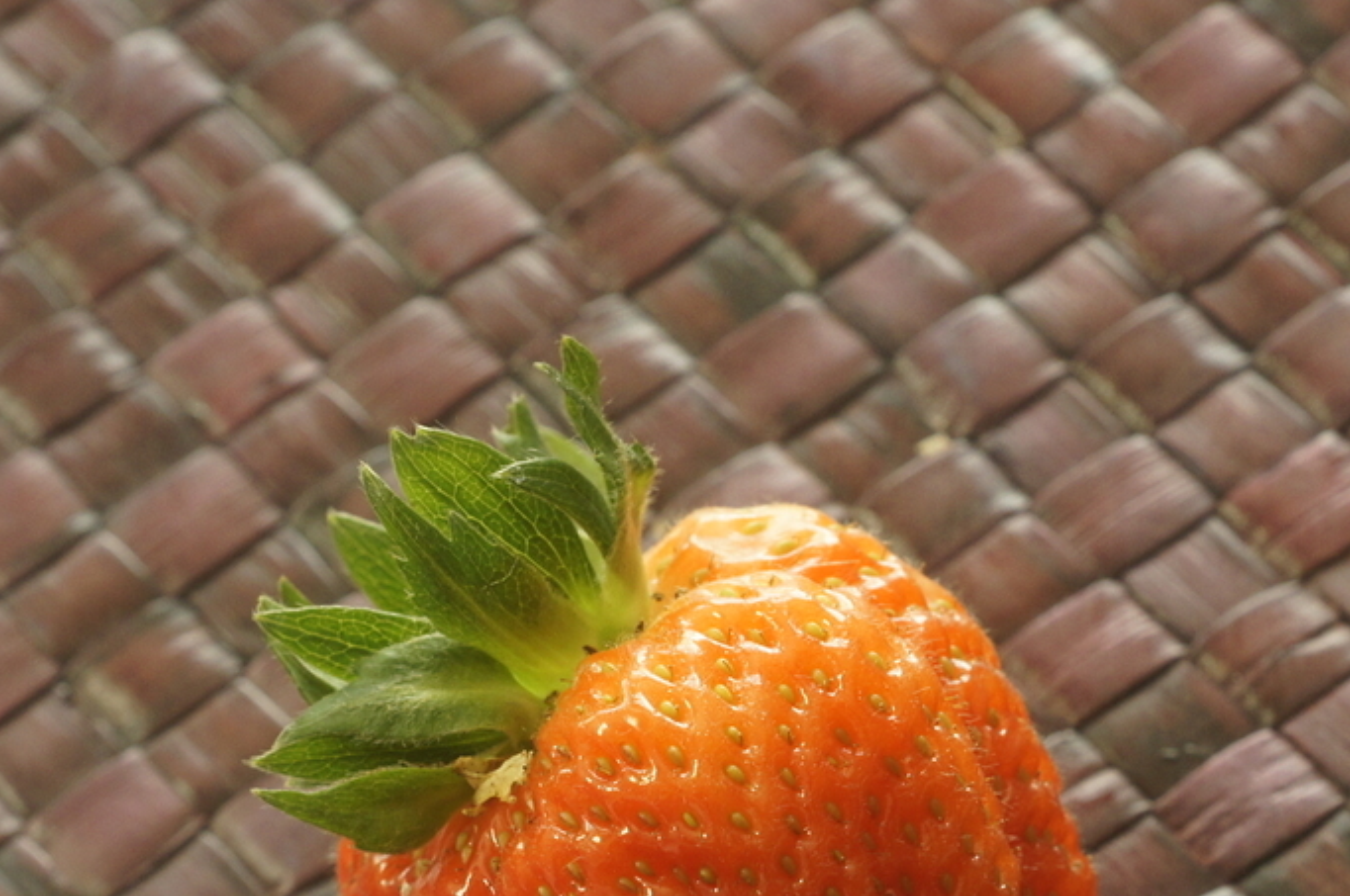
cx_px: 732
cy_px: 762
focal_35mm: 132
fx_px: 4944
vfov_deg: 10.3
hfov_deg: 15.5
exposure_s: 1/15
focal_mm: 50
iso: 800
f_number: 8
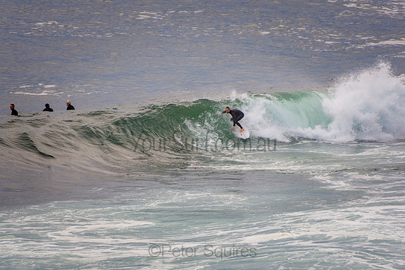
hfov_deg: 3.4
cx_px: 202
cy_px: 135
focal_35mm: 600
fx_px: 6751
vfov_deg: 2.3
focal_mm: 400
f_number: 5.6
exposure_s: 1/800
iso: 360
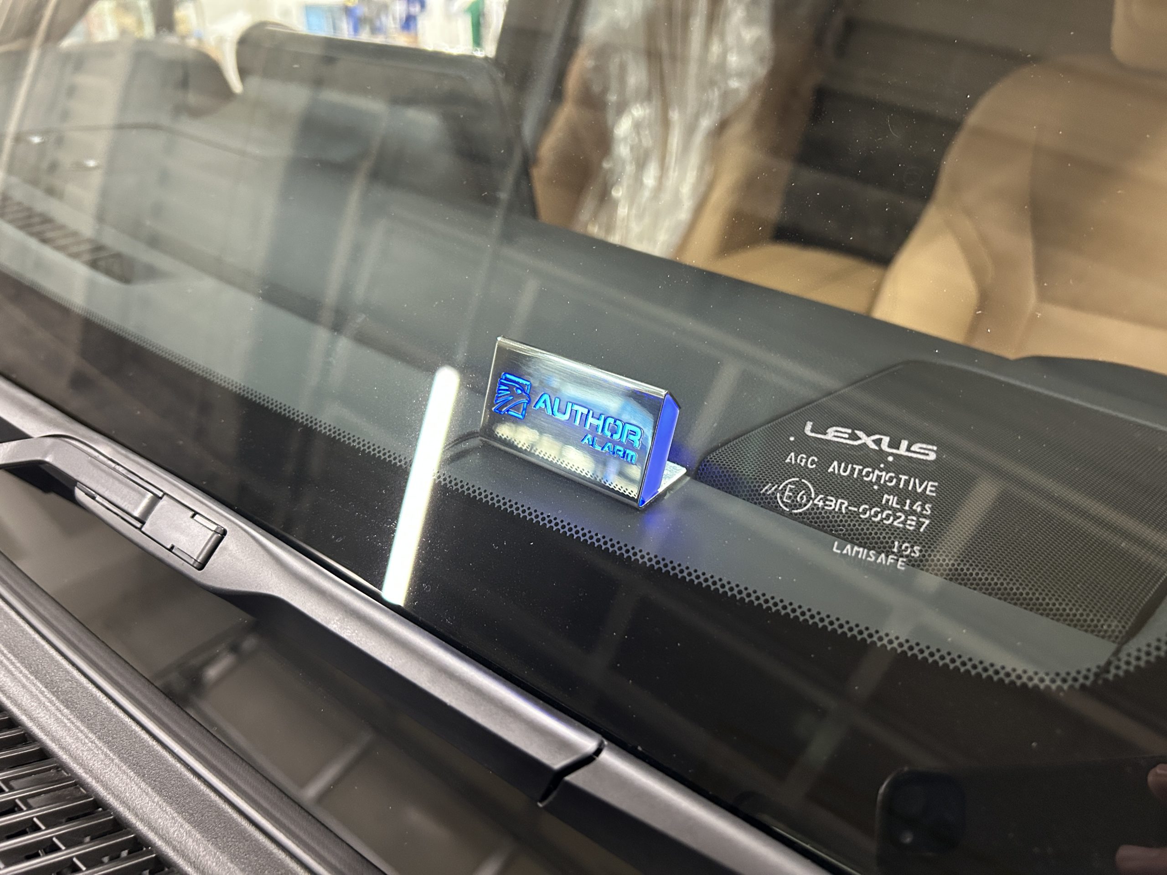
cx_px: 584
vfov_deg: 53.1
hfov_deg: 67.3
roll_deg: -0.1
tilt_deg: -28.2
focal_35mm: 26
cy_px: 438
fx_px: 877
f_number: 1.5
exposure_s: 1/40
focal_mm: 5.7
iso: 400
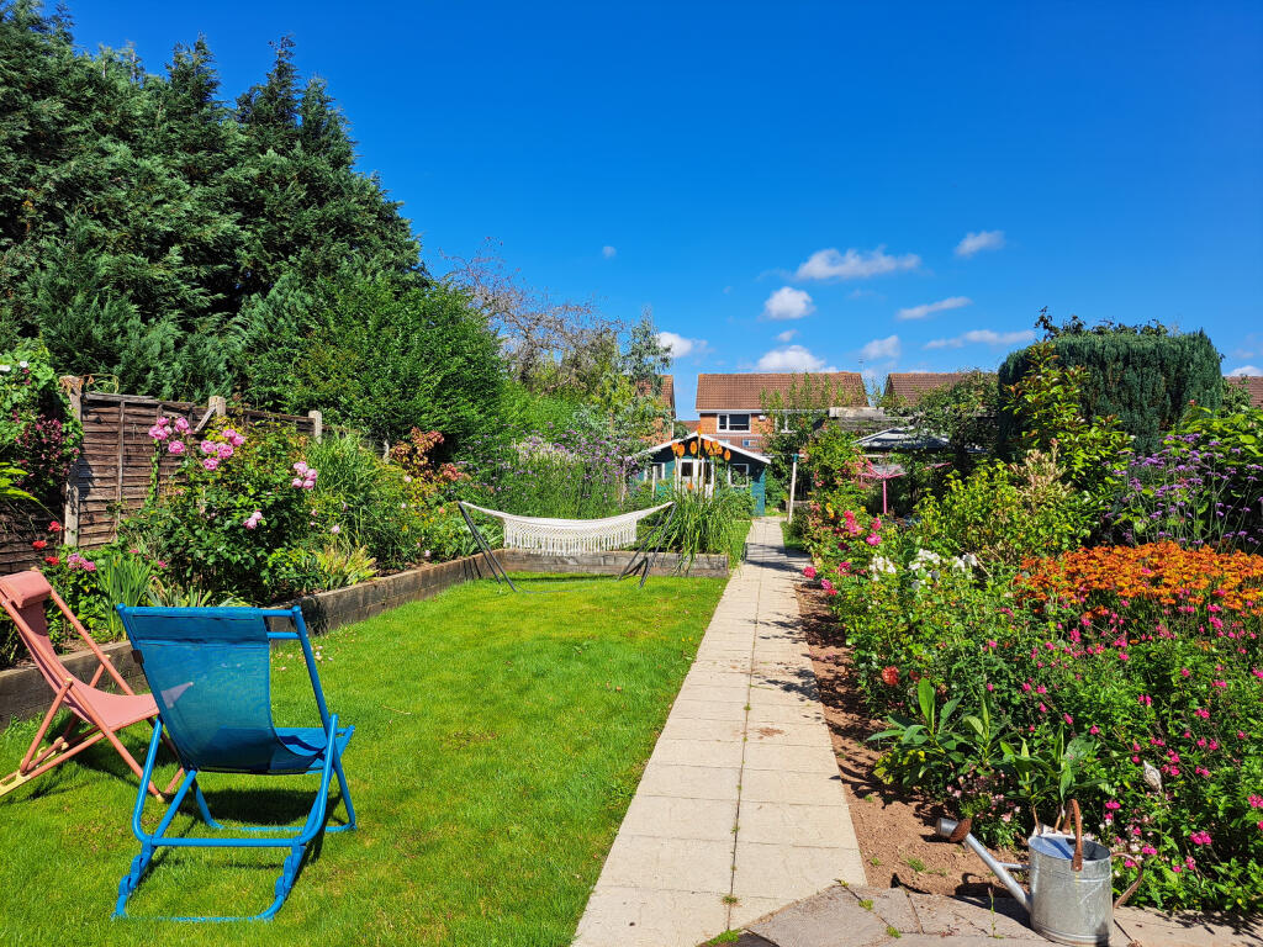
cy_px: 474
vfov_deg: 56.8
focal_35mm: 24
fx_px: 876
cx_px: 632
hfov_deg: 71.6
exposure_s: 1/1287
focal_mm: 5.23
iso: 50
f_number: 1.8
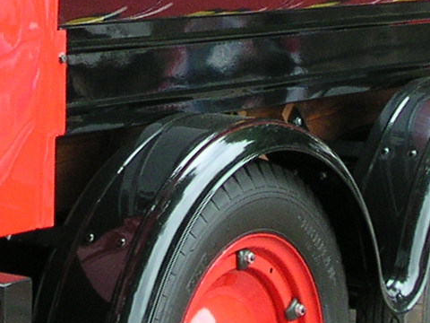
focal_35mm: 158
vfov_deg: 9.3
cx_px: 129
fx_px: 1963
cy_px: -54
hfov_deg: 12.5
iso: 100
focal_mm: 5.6
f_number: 2.7
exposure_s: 1/61
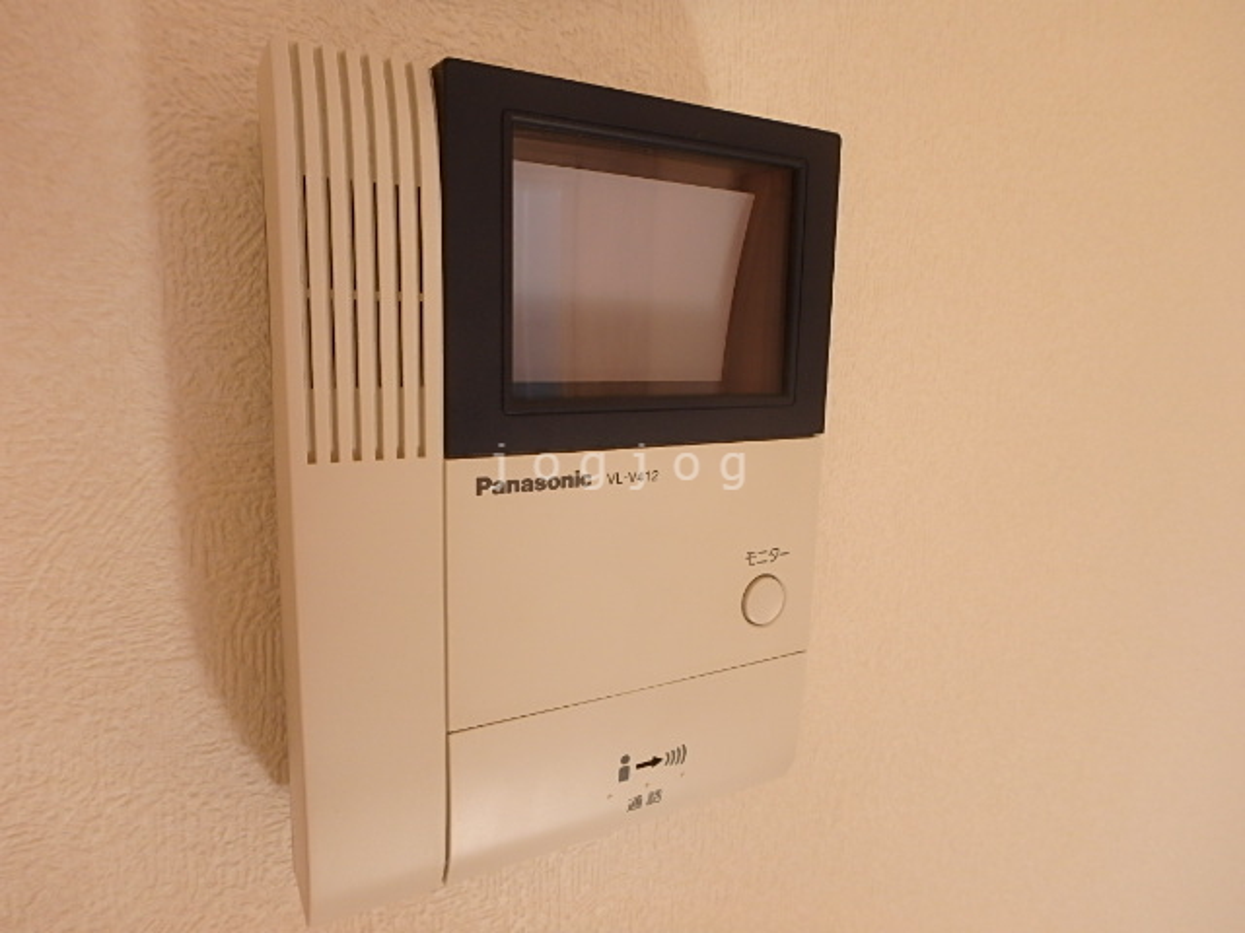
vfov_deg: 63.4
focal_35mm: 21
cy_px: 466
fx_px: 755
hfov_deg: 79.0
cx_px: 622
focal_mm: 3.7
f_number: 3.5
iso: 125
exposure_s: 1/250
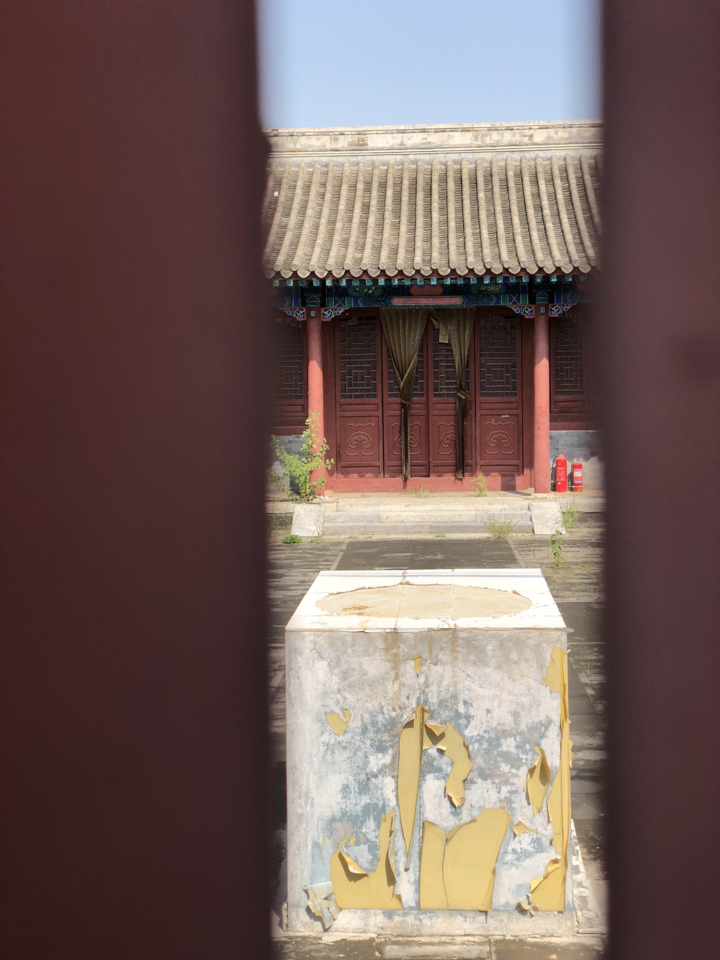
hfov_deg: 28.0
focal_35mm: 52
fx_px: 1442
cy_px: 480
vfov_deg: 36.8
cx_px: 360
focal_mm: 6
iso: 16
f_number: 2.4
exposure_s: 1/800
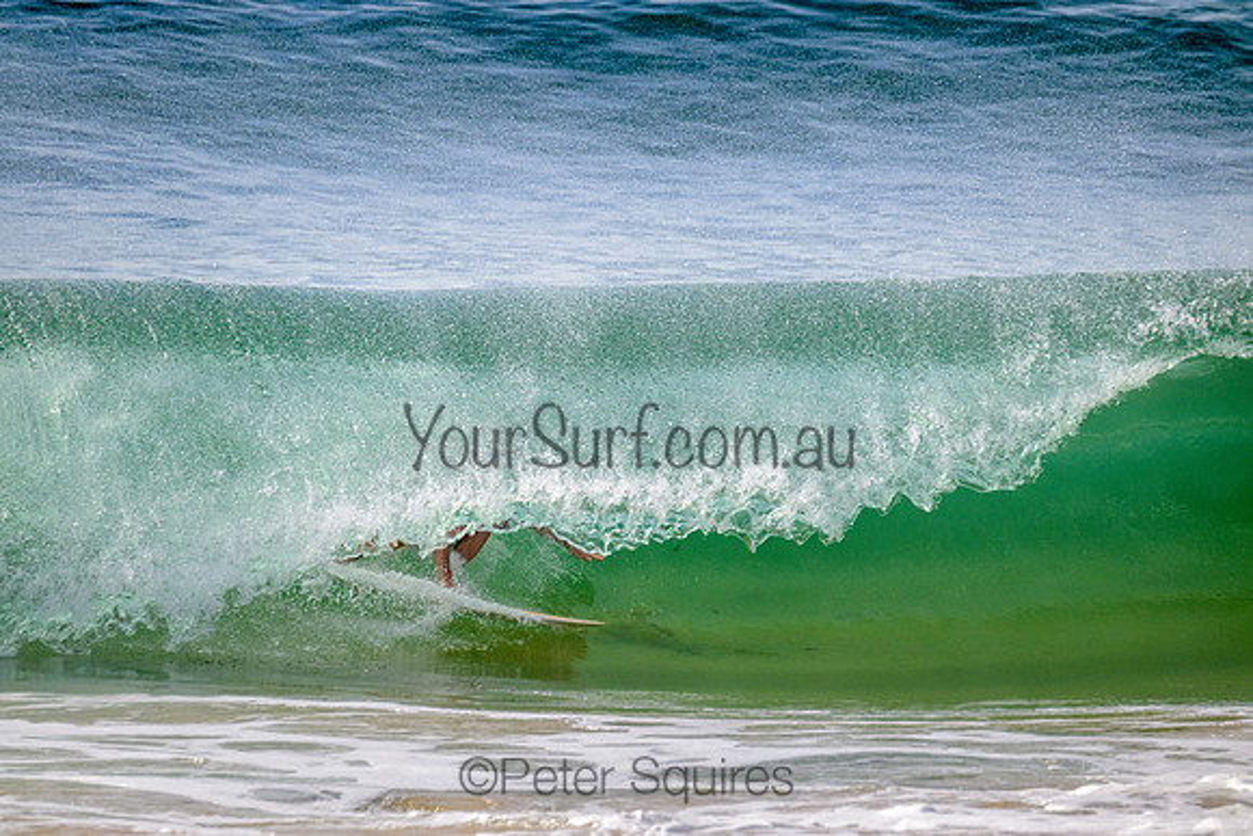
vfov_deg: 2.3
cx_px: 626
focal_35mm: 600
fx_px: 20887
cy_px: 418
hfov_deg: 3.4
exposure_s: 1/2000
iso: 900
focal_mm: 600
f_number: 11
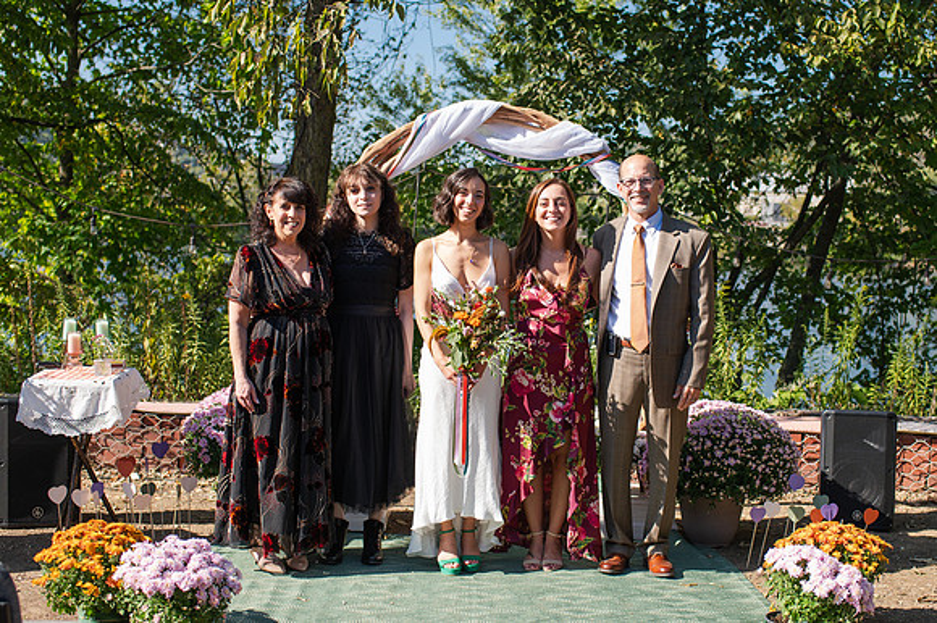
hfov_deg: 42.0
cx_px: 524
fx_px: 1219
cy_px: 316
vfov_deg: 28.7
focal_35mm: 47
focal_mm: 35
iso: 250
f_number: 3.2
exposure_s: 1/2000
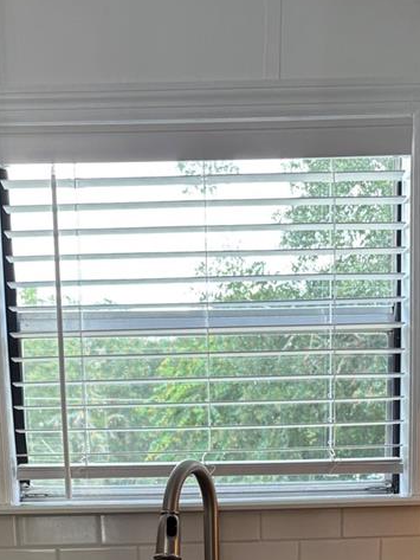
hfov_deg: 22.3
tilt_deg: -8.4
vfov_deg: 26.6
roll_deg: +0.9
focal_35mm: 66
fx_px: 1067
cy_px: 641
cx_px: 188
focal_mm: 5.96
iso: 80
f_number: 1.6
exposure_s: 1/120
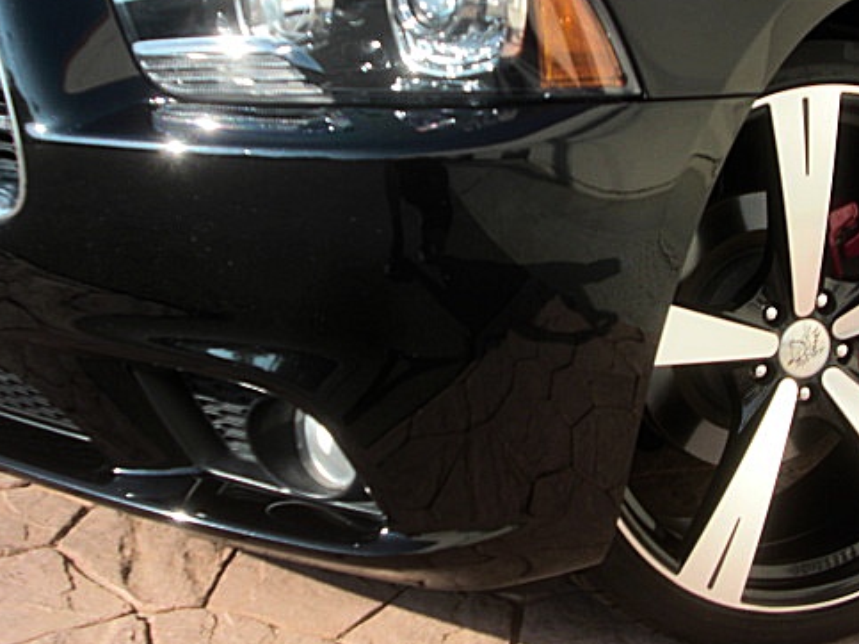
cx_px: 512
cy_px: 229
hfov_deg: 33.7
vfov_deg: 25.5
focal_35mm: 57
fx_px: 1414
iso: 50
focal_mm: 7.6
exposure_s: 1/400
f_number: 3.1
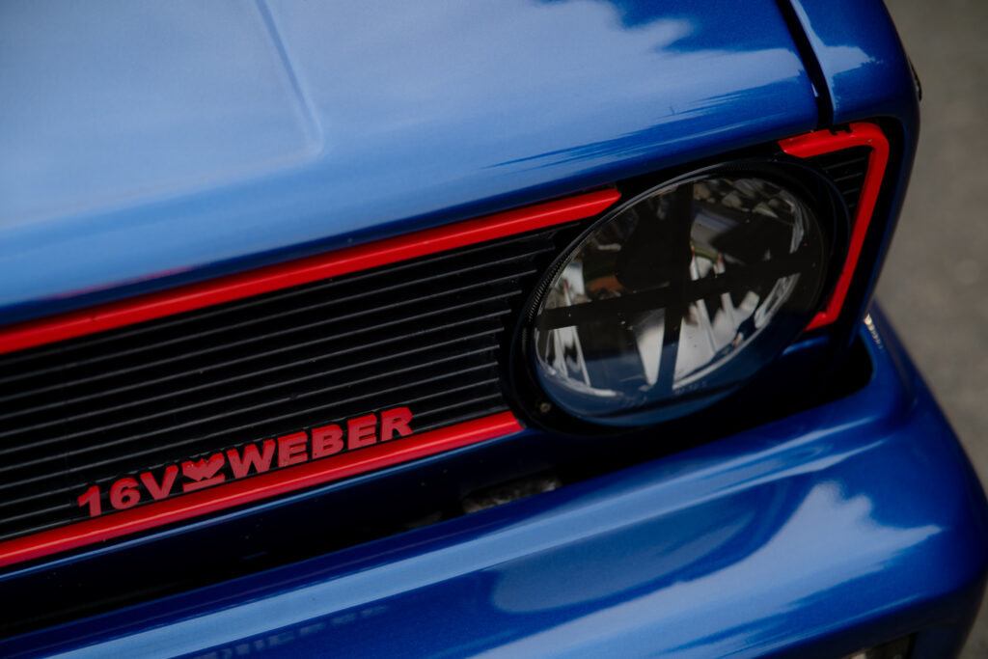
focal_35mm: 85
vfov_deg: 16.1
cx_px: 494
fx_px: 2333
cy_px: 330
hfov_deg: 23.9
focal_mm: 85
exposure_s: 1/50
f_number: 2.8
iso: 400
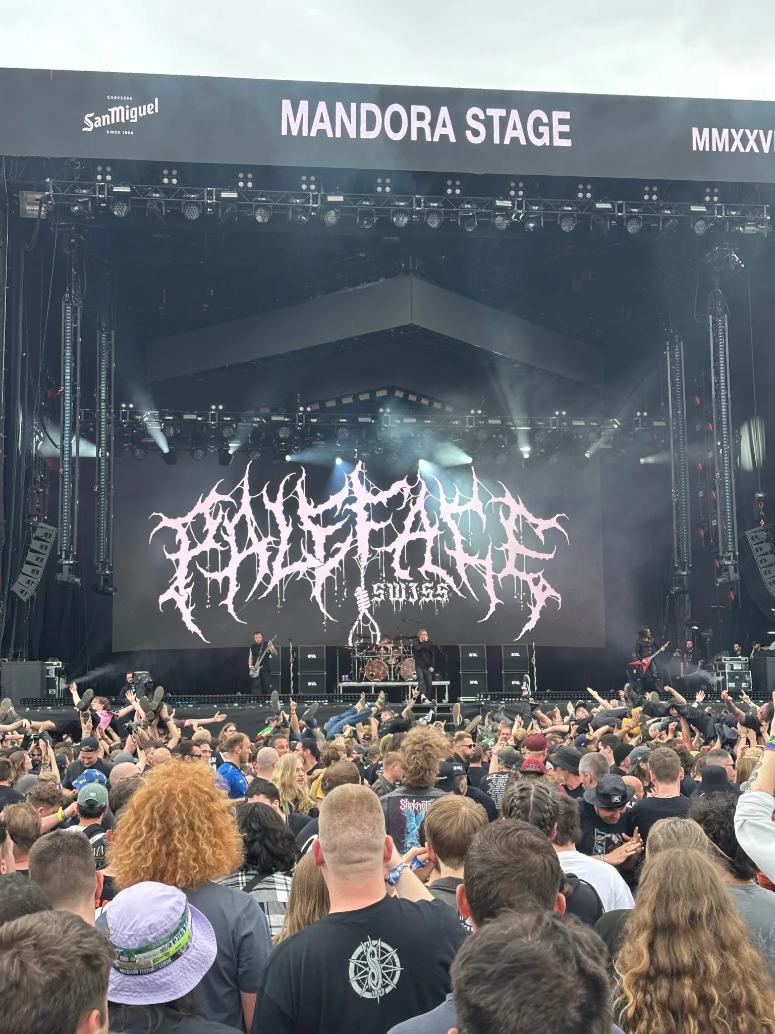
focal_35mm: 48
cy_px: 517
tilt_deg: +9.2
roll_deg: +1.0
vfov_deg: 39.7
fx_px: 1433
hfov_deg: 30.3
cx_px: 388
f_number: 1.78
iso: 64
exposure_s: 1/773
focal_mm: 6.86
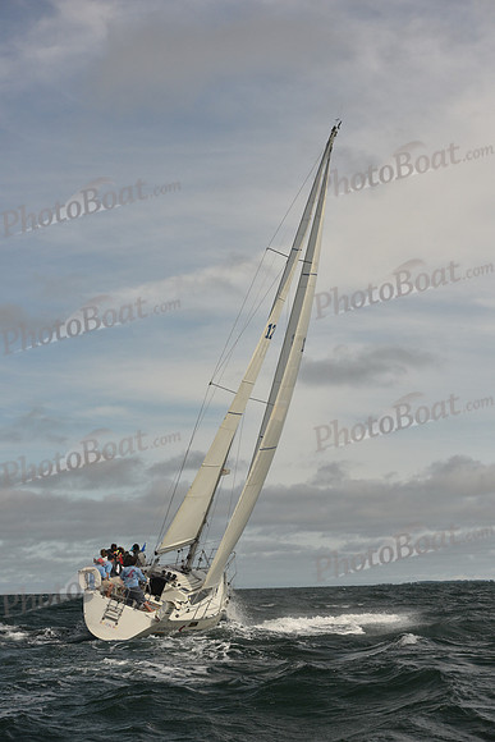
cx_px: 248
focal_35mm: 70
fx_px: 1443
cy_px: 371
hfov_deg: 19.5
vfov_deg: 28.8
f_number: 8
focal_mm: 70
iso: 320
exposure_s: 1/1000
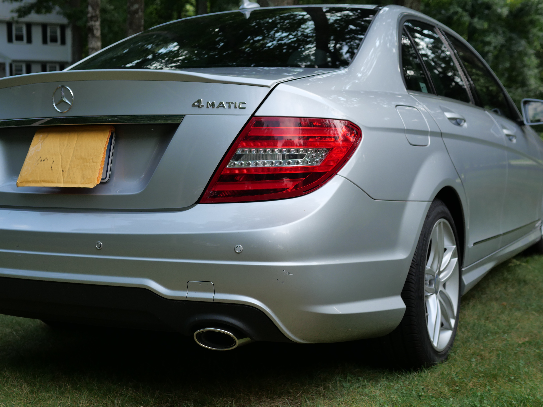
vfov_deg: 29.1
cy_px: 204
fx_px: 784
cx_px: 272
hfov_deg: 38.2
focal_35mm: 50
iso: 200
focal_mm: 25
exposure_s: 1/640
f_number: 3.2
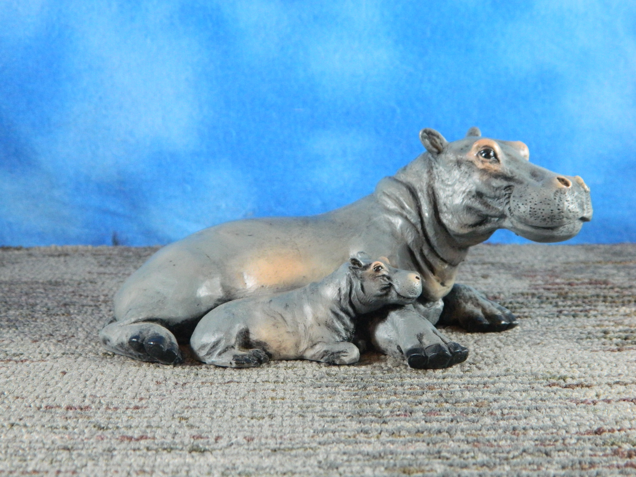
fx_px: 1047
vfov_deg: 25.7
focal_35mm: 57
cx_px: 318
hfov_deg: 33.8
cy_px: 238
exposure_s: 1/20
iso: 400
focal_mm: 10.2
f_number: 3.8
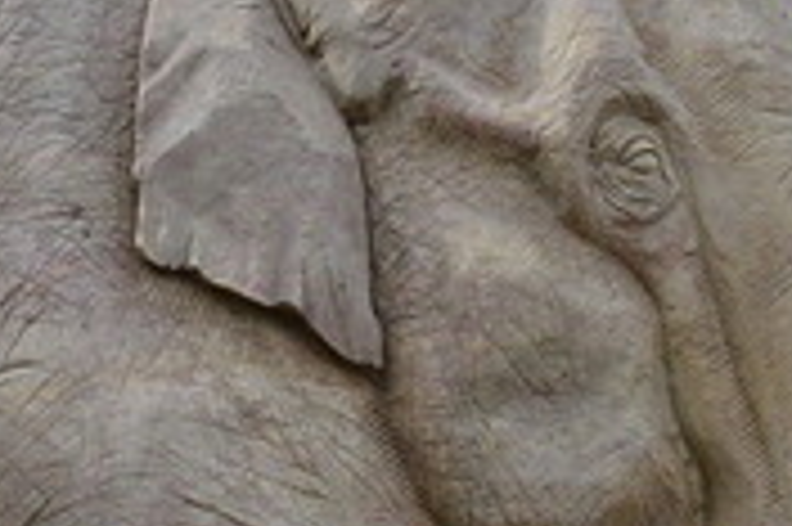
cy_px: 566
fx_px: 2703
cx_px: -94
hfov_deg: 16.2
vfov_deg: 11.0
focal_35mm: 123
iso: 110
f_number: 8
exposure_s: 1/125
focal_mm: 18
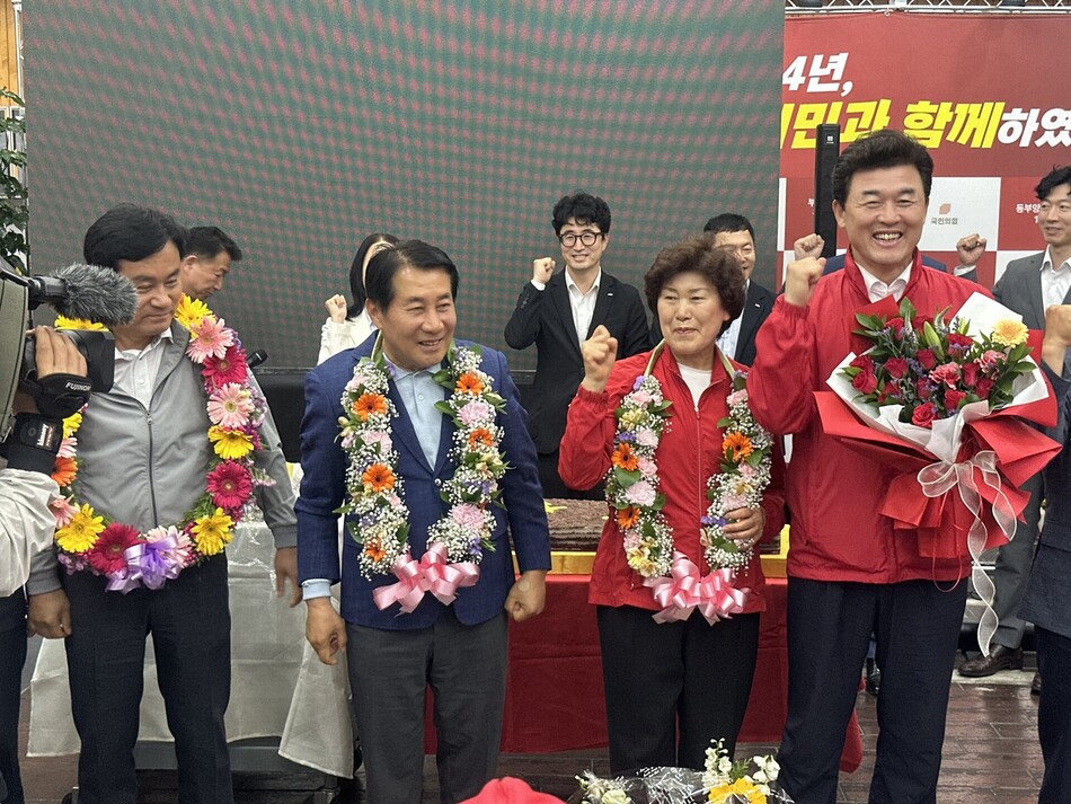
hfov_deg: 39.6
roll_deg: +0.0
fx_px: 1485
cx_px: 536
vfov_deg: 30.3
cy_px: 402
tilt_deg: -4.8
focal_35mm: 48
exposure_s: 1/60
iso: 200
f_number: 1.78
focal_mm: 6.86
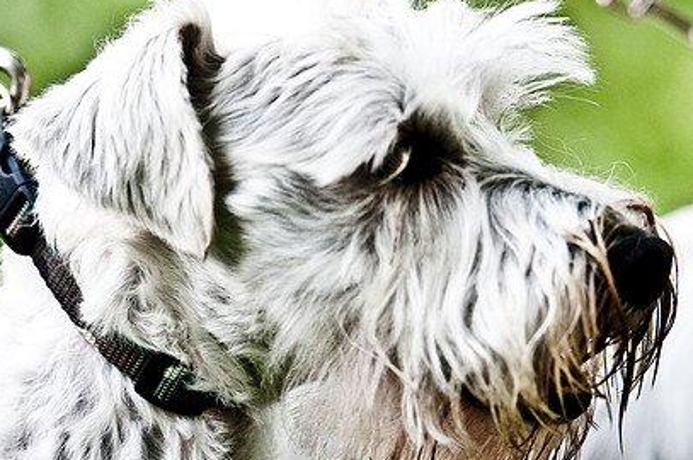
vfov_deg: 4.7
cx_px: 325
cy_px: 306
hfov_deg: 7.1
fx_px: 5549
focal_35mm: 289
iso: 200
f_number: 2.8
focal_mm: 135
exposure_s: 1/1250
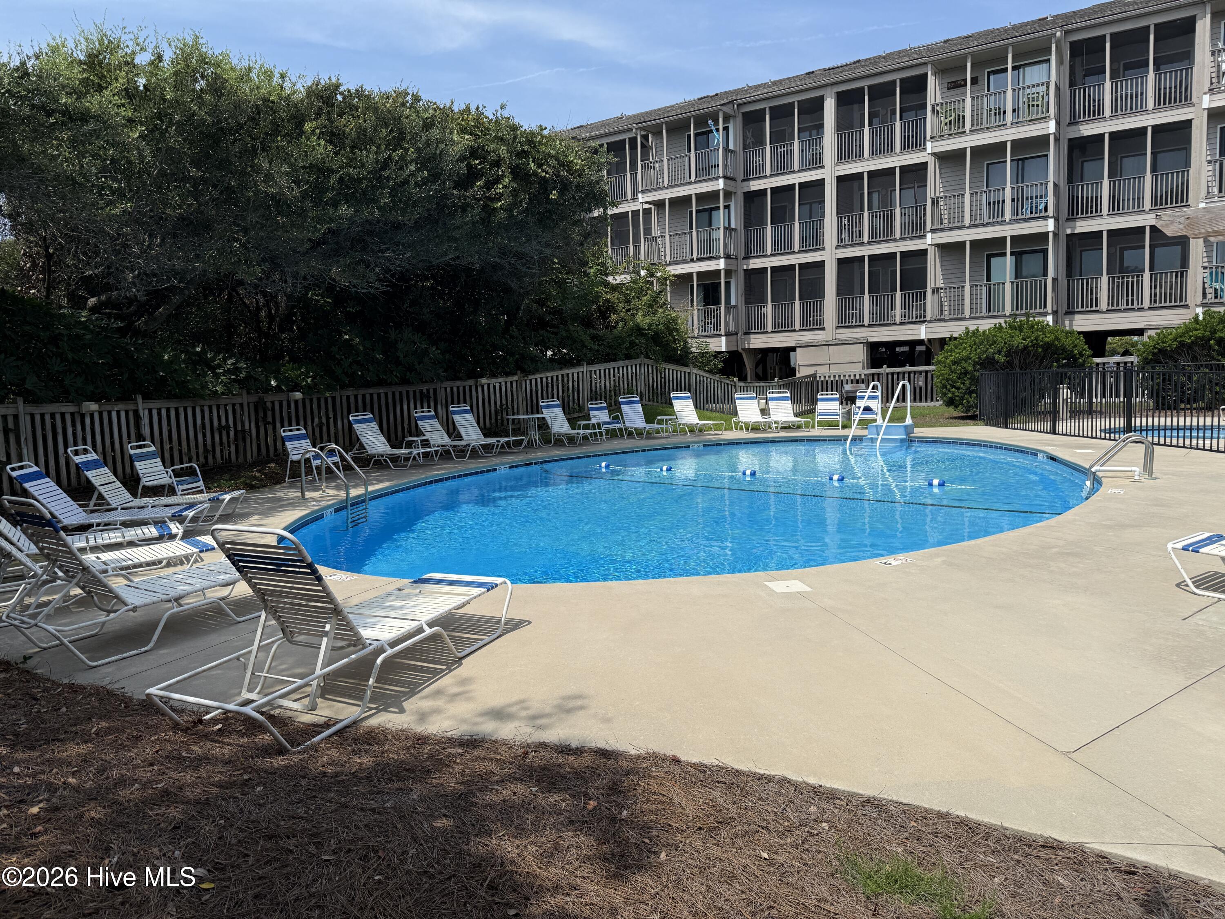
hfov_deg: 71.6
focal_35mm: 24
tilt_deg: -5.6
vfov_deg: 56.8
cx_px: 612
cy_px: 460
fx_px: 849
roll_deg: +2.0
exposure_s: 1/6711
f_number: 1.78
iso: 80
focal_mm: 6.76
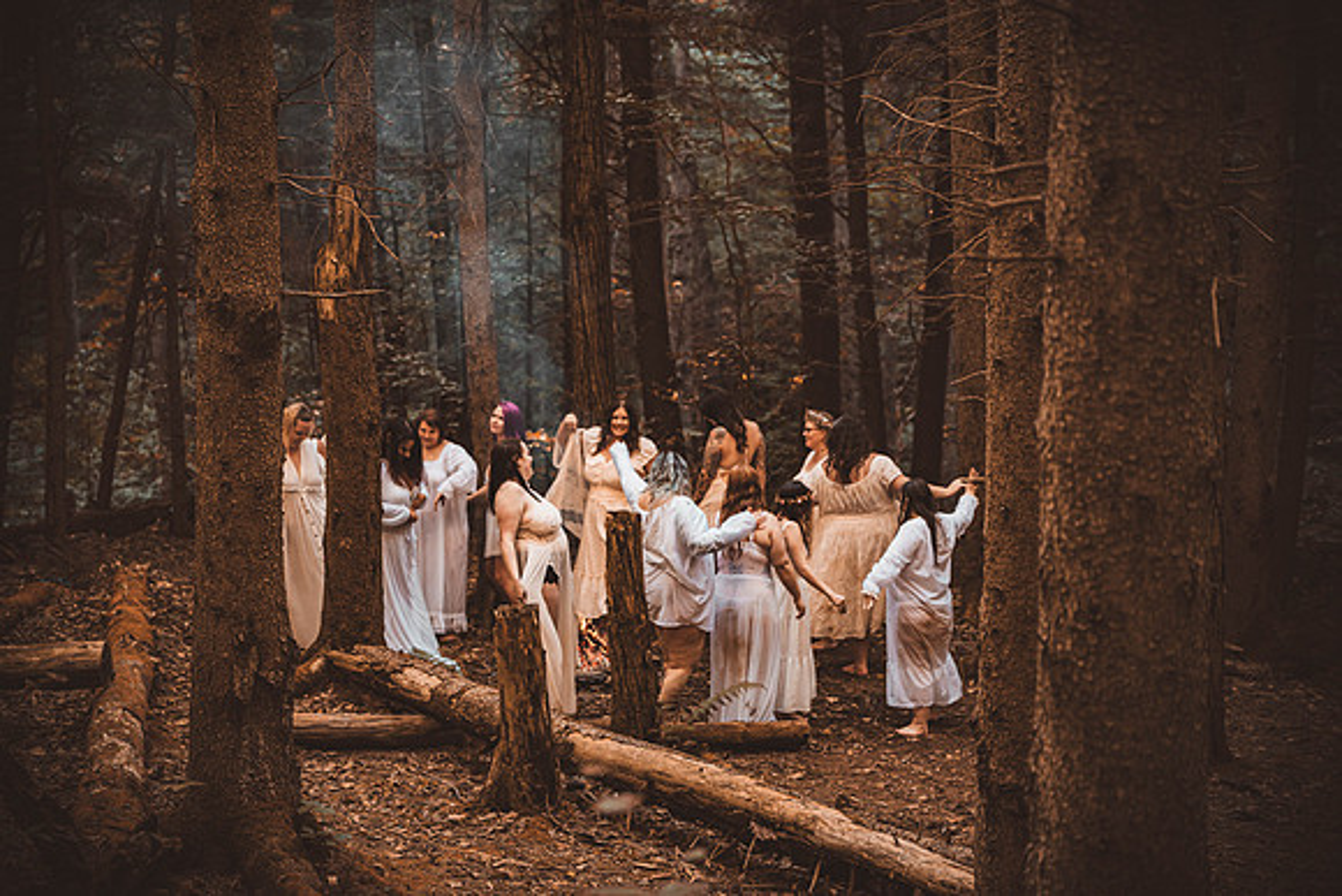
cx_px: 671
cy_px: 448
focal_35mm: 70
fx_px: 2610
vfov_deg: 19.5
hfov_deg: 28.8
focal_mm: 70
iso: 1000
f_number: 2.8
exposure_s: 1/160
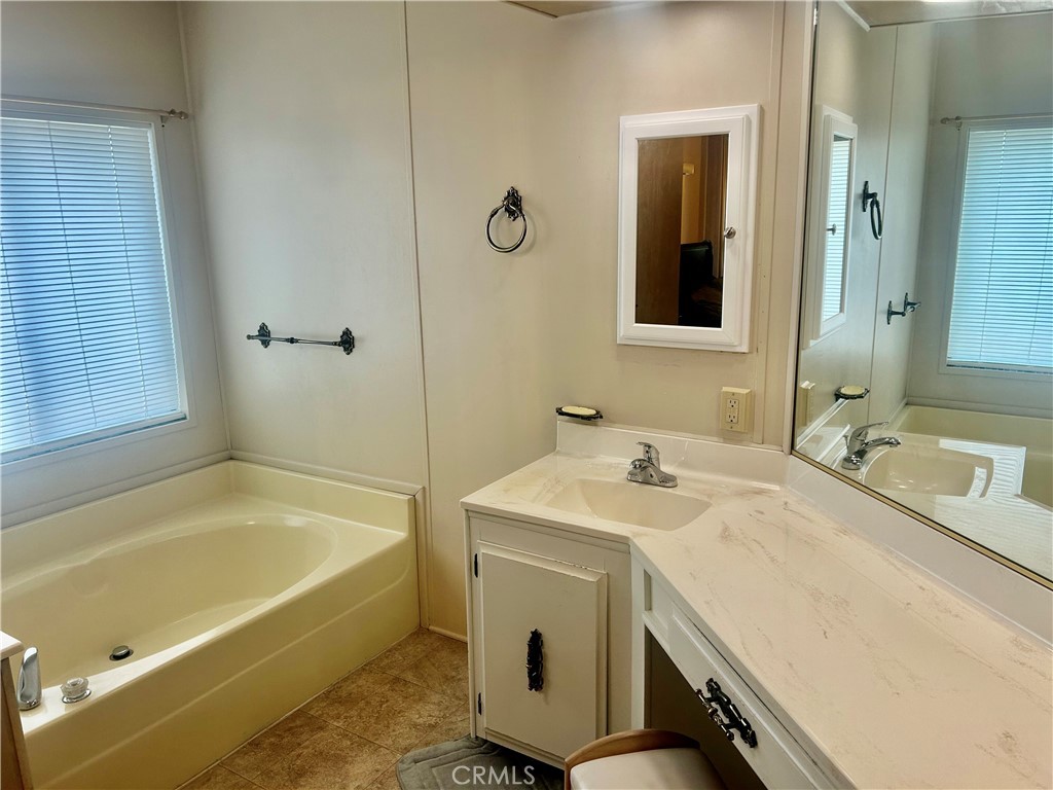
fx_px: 791
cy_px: 395
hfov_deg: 67.3
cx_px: 526
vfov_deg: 53.1
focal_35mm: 26
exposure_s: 1/60
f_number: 1.5
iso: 100
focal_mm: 5.7
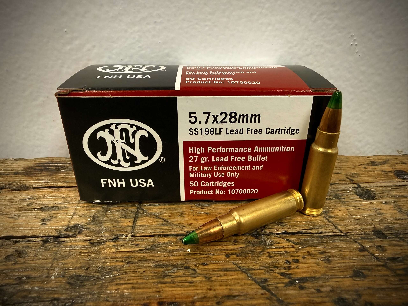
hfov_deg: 71.6
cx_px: 204
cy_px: 153
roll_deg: -0.2
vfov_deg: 56.8
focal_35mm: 24
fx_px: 283
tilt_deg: -27.0
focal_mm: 2.22
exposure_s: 1/120
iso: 320
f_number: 2.2
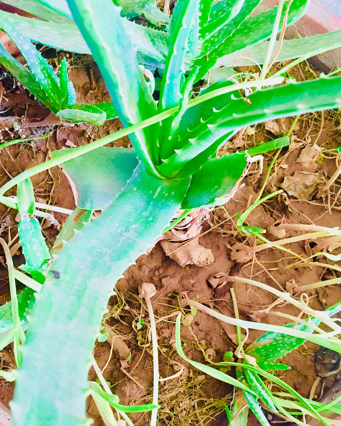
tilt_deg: -79.7
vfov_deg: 51.2
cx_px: 160
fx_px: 442
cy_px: 254
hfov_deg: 42.2
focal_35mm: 35
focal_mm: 4.15
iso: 200
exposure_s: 1/33
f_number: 2.2
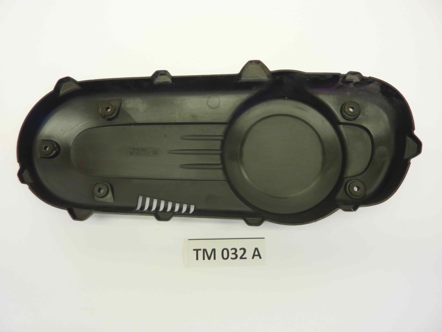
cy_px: 166
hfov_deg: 69.4
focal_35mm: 25
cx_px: 221
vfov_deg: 54.9
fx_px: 319
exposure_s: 1/25
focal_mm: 4.1
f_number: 3.3
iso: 80
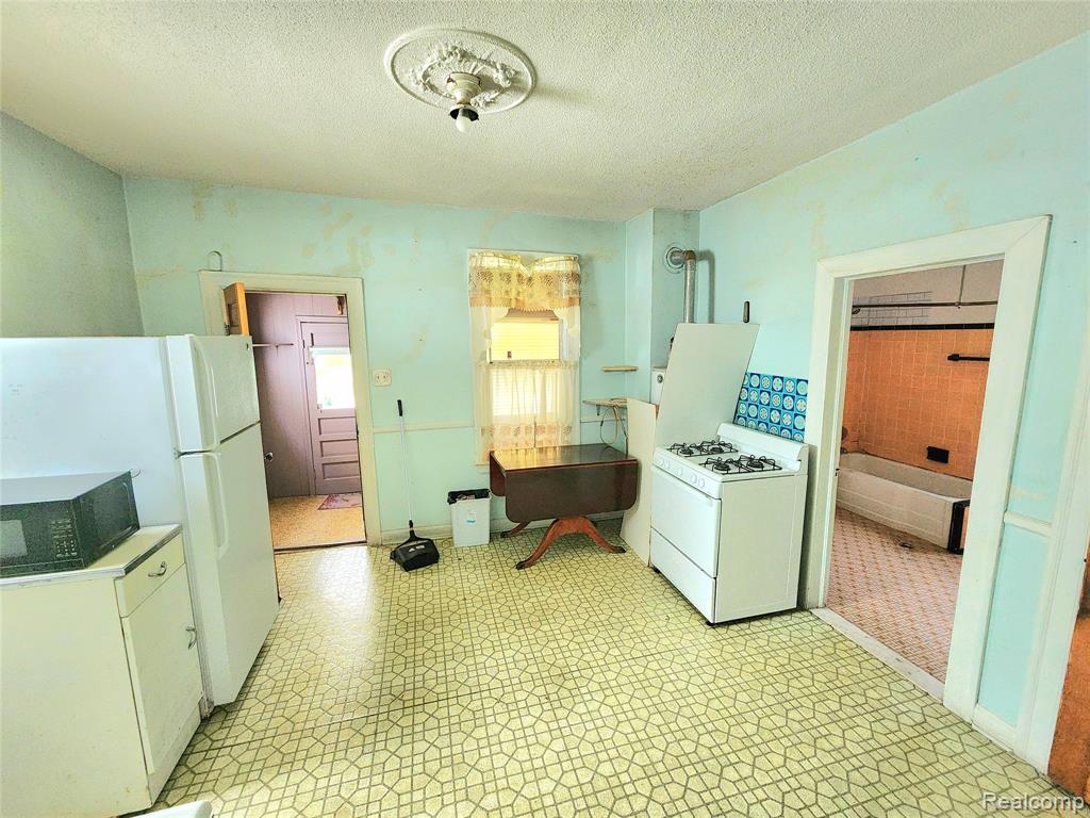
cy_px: 409
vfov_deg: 89.9
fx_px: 409
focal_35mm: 13
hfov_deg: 106.2
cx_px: 545
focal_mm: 2.2
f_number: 2.2
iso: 400
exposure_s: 1/60.2
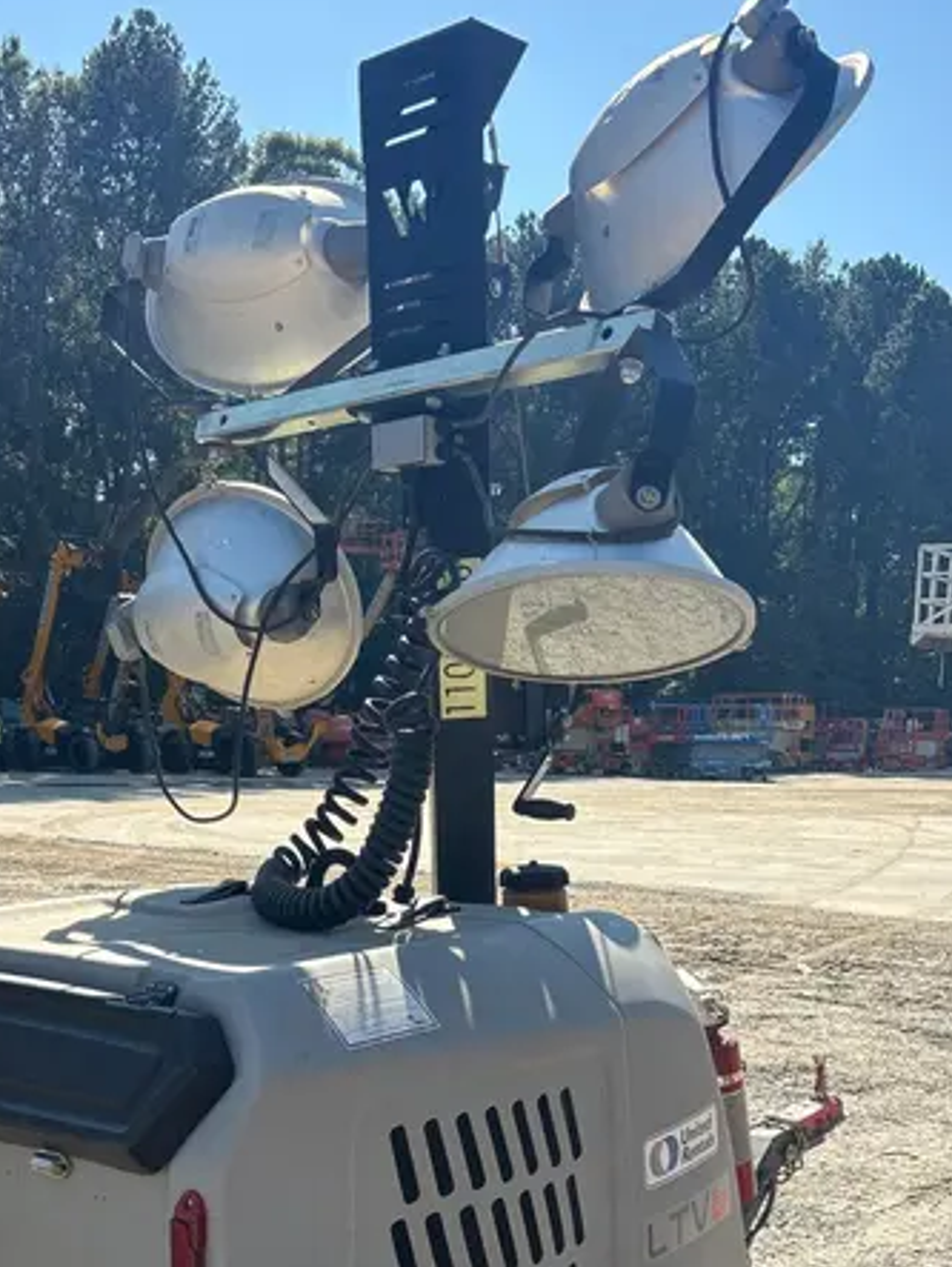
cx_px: 343
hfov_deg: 33.4
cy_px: 899
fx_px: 1574
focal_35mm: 43
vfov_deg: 42.9
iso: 50
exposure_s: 1/2193
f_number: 1.6
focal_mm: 5.96
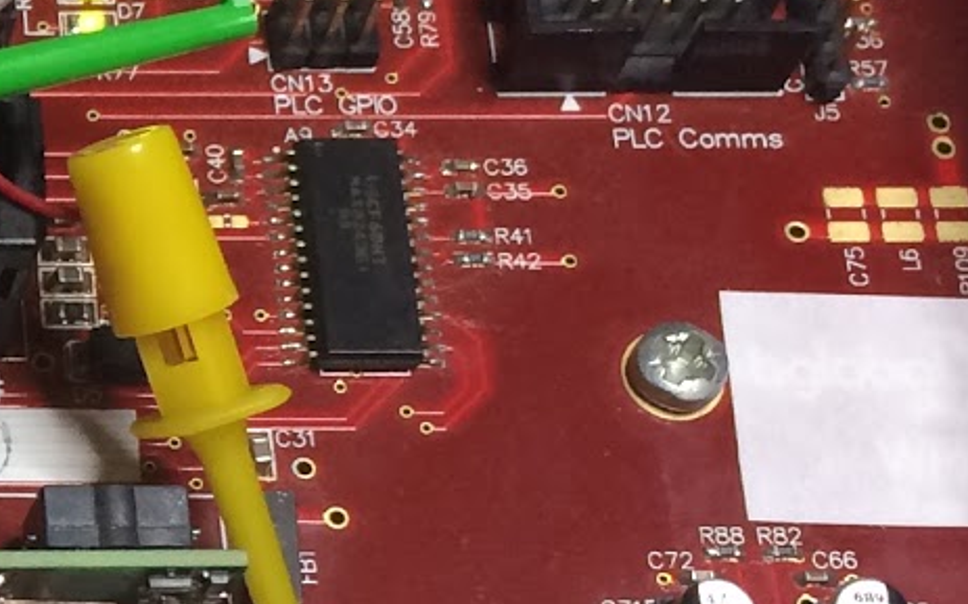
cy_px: 341
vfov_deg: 9.6
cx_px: -667
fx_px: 3587
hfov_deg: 14.0
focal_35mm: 136
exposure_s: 1/30
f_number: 2.2
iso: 40
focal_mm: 4.15
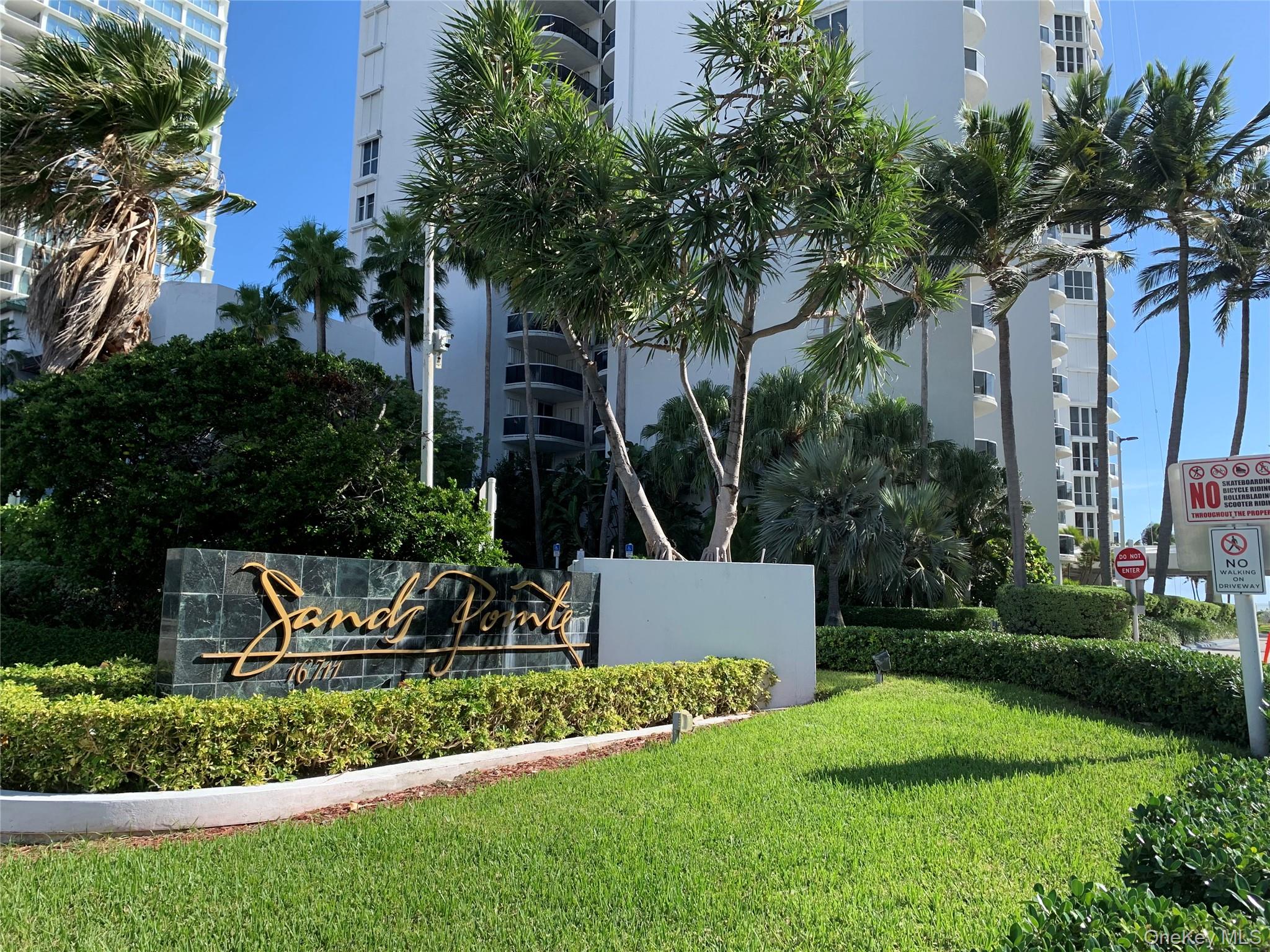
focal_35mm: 26
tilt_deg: +5.1
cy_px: 476
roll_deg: -2.9
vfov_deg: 53.1
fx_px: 954
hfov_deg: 67.3
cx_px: 635
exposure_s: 1/1163
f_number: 1.8
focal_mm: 4.25
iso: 25
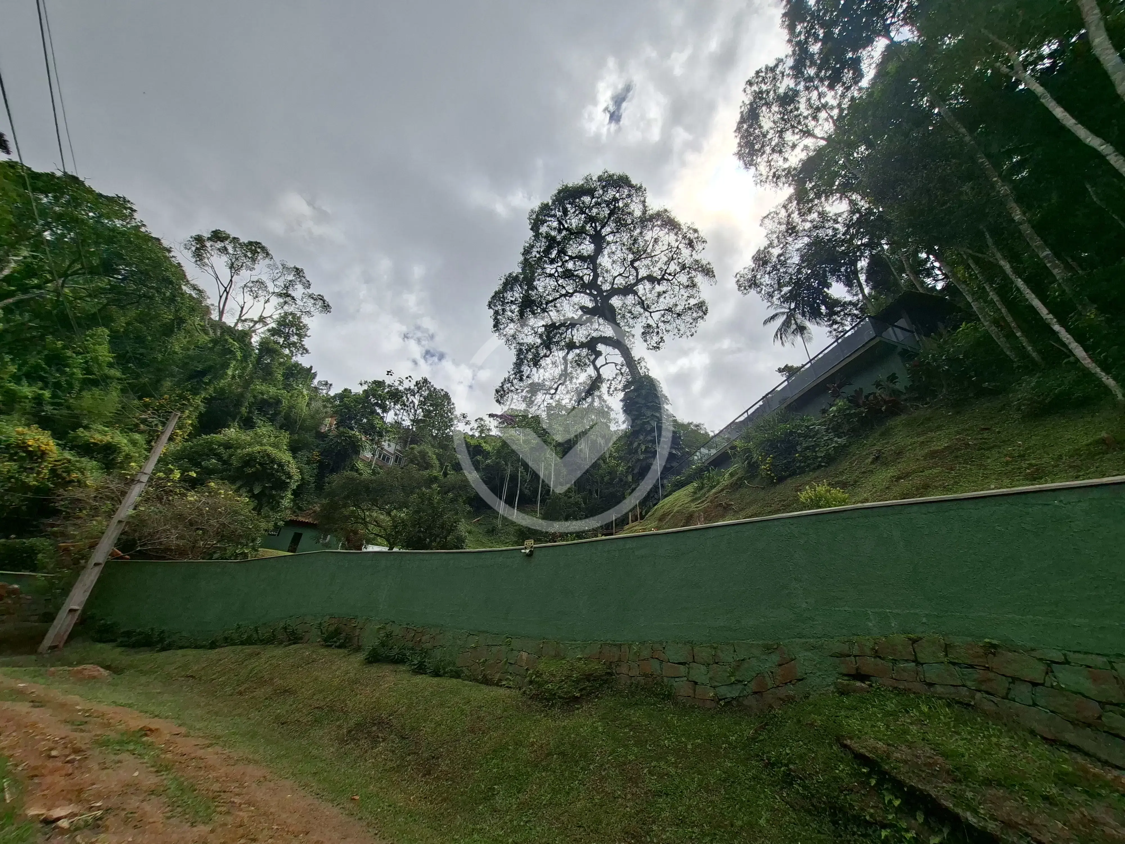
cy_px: 422
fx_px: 422
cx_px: 562
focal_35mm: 13
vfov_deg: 89.9
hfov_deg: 106.2
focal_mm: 1.74
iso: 40
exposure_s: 1/1724
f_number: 2.2
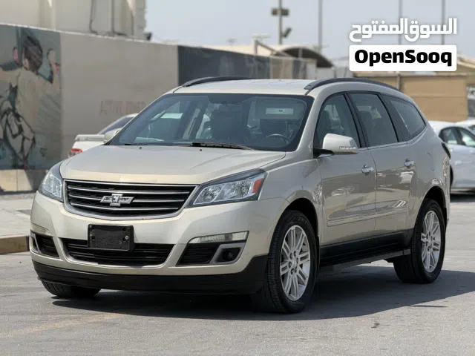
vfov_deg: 12.3
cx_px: 238
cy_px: 178
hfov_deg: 16.4
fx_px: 1647
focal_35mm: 120
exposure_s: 1/1730
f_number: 2.8
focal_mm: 15.66
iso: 64
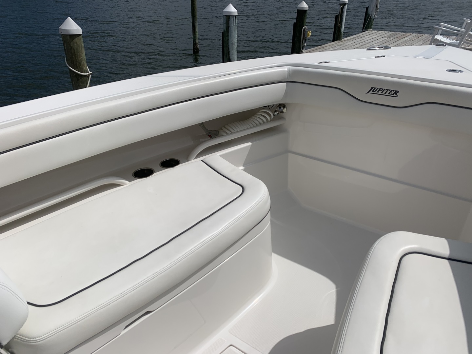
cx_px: 236
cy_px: 177
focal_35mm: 26
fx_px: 355
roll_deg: -0.3
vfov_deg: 53.1
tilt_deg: -26.2
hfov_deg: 67.3
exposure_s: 1/10526
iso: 25
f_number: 1.8
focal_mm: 4.25
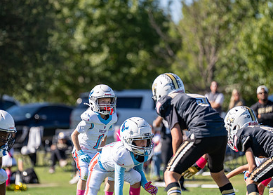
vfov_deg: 4.2
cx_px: 92
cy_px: 99
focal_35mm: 346
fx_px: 2683
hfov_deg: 5.8
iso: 160
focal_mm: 200
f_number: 2.8
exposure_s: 1/2000
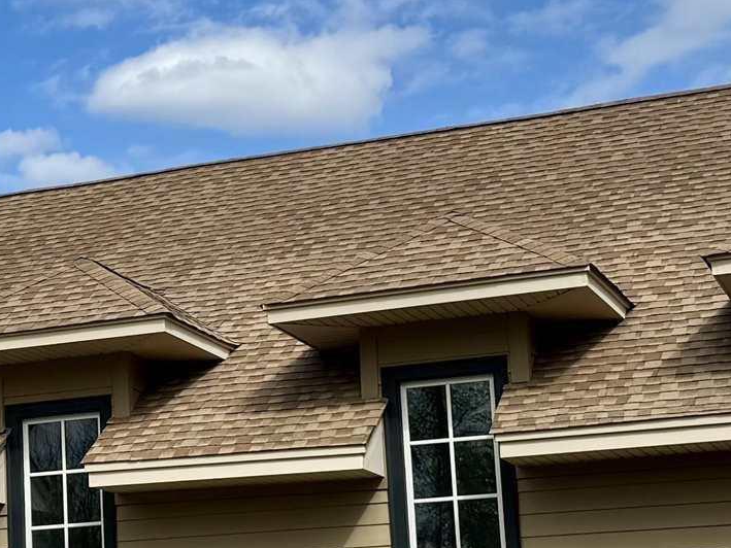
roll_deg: +0.7
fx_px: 2197
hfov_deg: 18.4
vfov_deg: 14.2
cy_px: 361
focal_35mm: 104
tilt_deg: +9.7
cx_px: 7
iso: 80
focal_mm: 6.76
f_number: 1.78
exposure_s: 1/5348
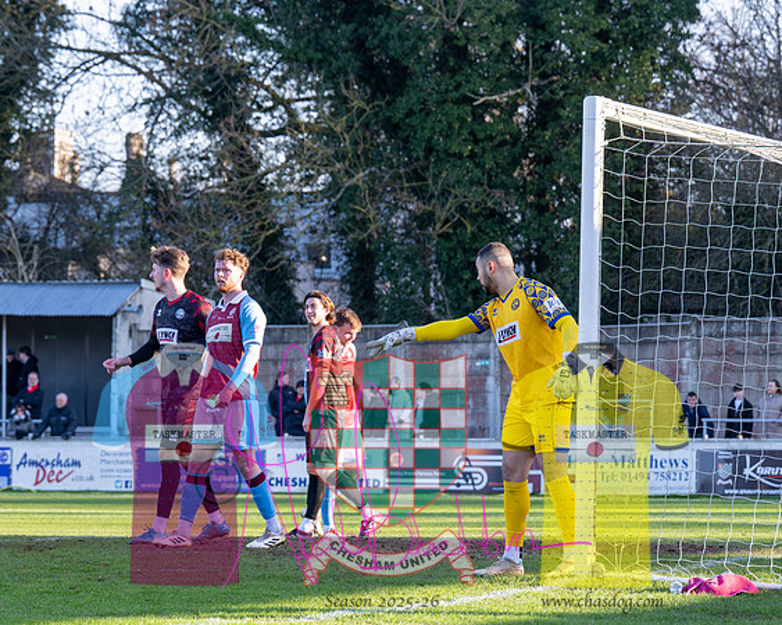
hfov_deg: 11.9
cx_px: 417
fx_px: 3750
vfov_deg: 9.5
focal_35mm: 162
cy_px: 363
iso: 800
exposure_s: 1/2000
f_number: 4
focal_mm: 79
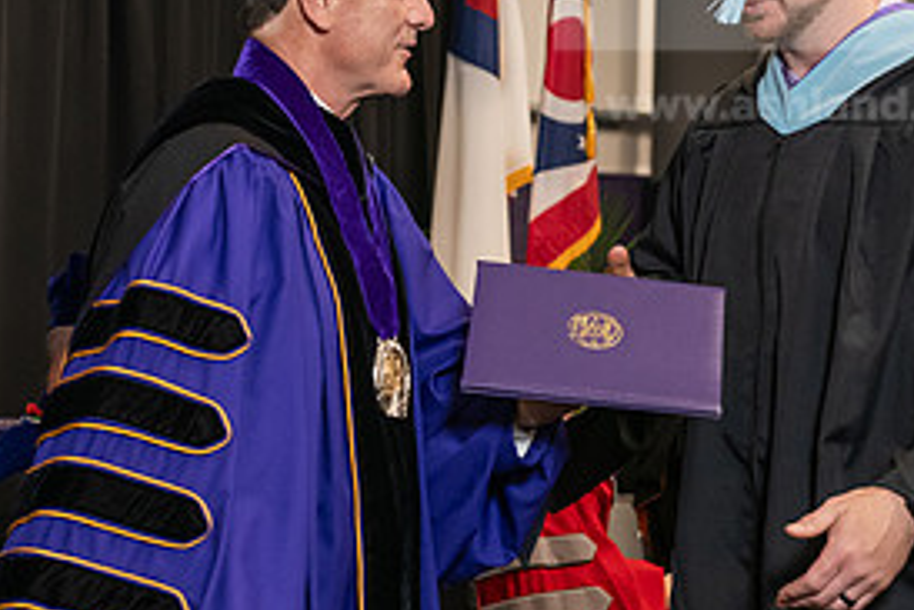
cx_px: 454
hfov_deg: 16.1
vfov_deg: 10.8
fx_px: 3226
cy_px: 175
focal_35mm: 127
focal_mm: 60
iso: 2000
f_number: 5
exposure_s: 1/125
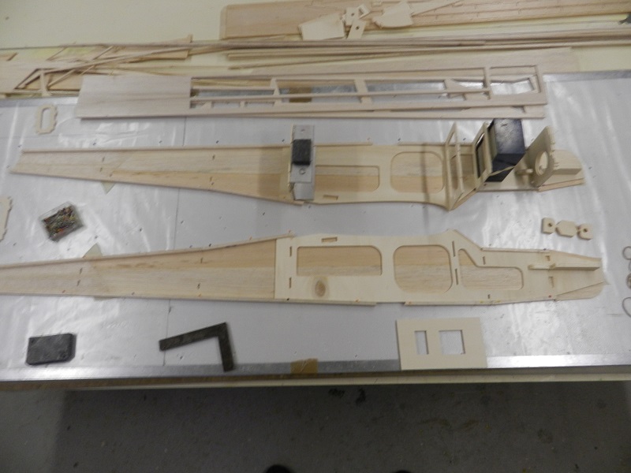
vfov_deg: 58.9
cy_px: 236
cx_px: 316
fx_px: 419
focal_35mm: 23
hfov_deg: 73.9
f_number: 3.4
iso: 220
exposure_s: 1/30
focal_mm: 4
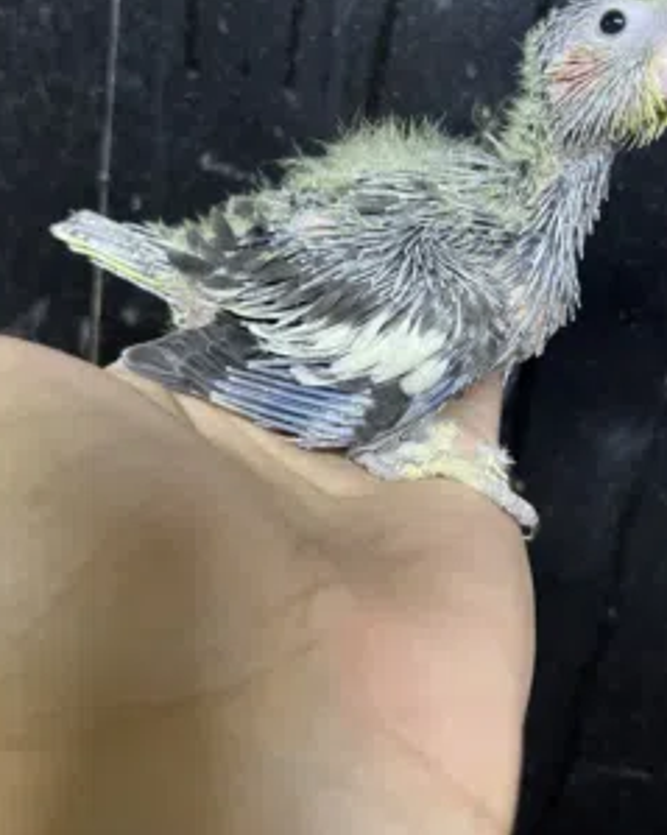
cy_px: 304
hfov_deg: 43.2
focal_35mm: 34
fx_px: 839
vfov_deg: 52.2
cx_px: 380
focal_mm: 5.7
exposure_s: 1/33
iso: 400
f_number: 1.5
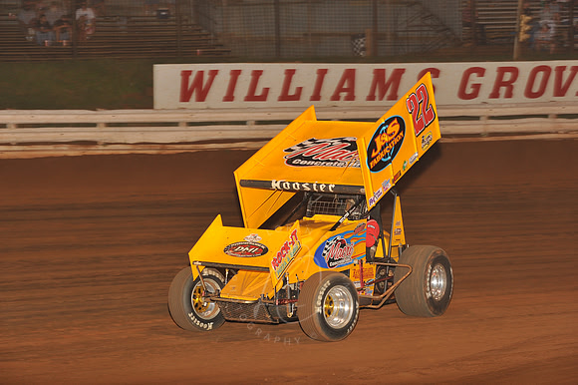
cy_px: 192
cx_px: 289
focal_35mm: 100
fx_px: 1605
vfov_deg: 13.7
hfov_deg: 20.4
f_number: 6.3
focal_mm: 100
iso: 1000
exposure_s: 1/320
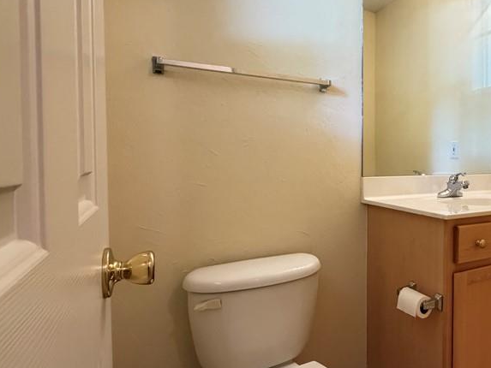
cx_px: 372
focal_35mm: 25
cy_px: 169
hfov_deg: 64.9
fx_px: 355
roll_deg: -0.2
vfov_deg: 54.8
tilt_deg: -1.1
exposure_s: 1/60
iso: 800
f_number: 2.2
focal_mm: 2.22
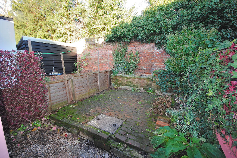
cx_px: 118
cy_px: 79
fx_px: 198
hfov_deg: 61.9
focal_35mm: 30
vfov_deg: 43.7
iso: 200
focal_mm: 20
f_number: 5.6
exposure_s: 1/60
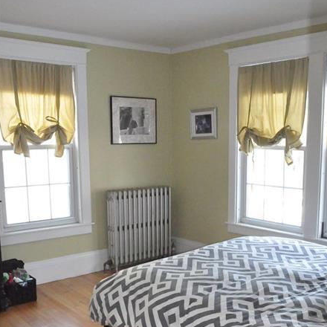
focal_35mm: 40
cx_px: 185
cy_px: 234
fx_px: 427
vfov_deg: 41.0
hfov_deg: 41.8
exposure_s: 1/200
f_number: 11
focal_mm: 18
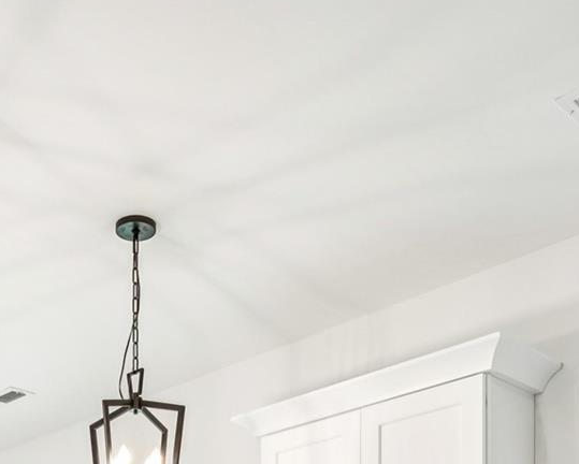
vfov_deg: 21.9
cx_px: 135
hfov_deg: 32.3
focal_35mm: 57
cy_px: 707
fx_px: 977
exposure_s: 1/13
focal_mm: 16
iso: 100
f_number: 9
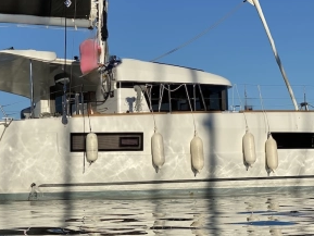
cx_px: 109
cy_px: 167
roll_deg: +1.2
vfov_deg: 14.9
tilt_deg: +1.6
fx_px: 898
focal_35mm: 99
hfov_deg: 19.8
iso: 20
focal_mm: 6
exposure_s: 1/2817
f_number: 2
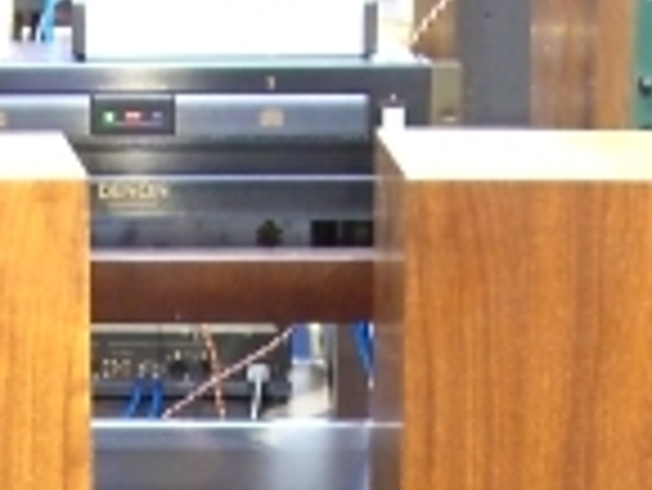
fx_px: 3167
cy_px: 917
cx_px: 108
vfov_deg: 8.5
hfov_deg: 11.7
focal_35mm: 168
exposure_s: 1/4
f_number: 2.8
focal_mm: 7.9
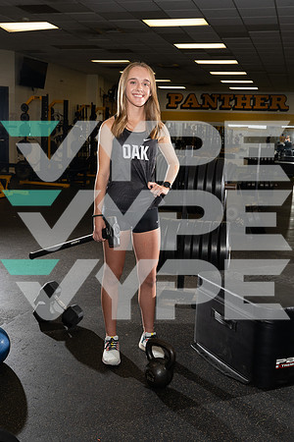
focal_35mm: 40
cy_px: 221
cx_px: 147
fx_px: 490
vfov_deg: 48.5
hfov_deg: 33.4
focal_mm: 40
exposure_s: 1/250
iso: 1250
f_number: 8
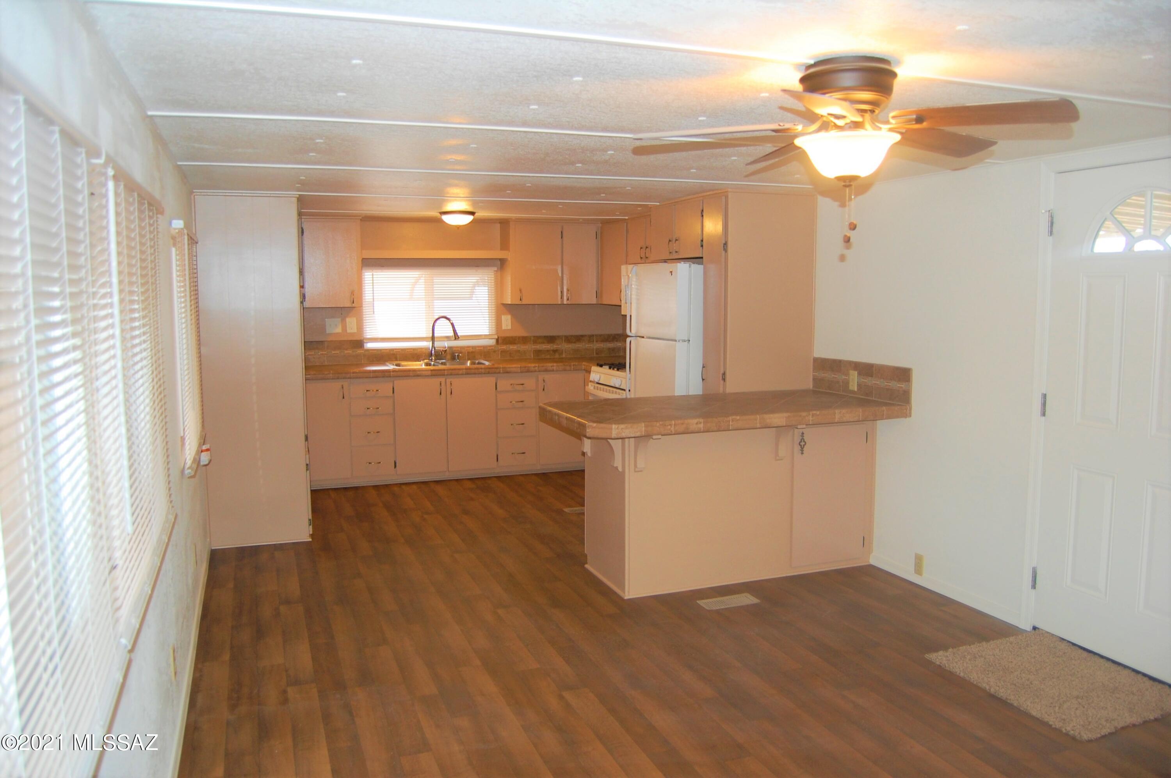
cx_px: 586
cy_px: 389
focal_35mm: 27
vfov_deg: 47.8
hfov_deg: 67.4
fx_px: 877
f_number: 3.5
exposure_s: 1/60
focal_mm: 18
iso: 400
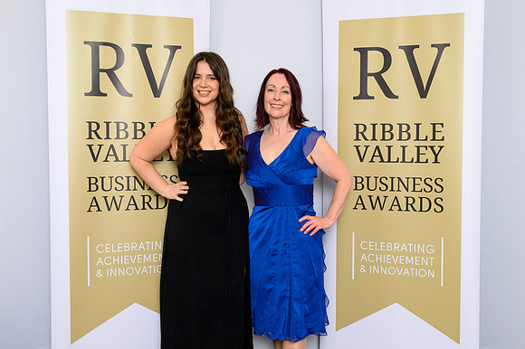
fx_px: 655
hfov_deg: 43.7
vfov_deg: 29.9
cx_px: 272
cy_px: 166
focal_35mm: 45
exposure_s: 1/125
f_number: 8
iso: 400
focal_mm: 41
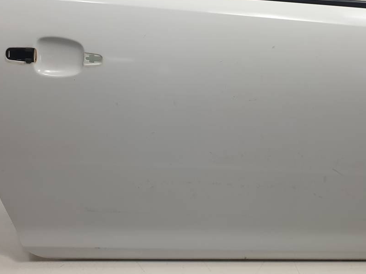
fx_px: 497
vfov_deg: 29.9
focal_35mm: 47
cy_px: 43
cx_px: 245
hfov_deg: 39.9
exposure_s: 1/100
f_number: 2.4
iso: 50
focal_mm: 4.3
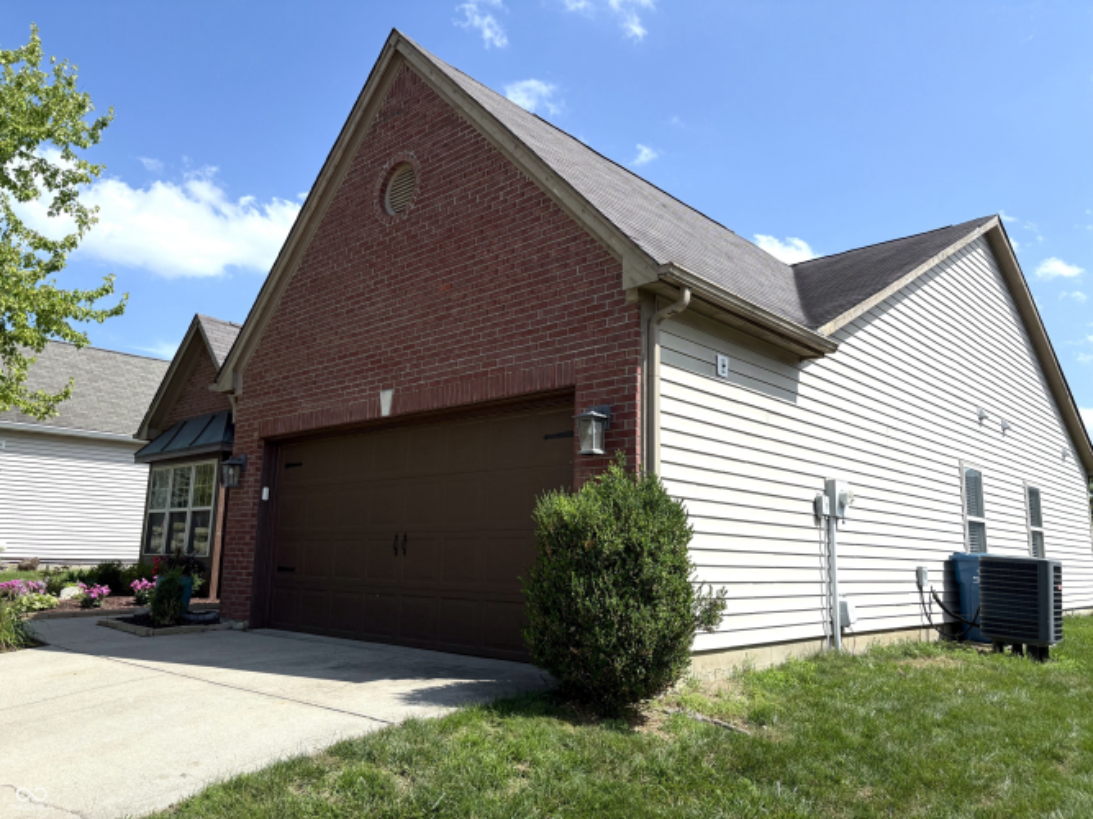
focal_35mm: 26
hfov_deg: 67.3
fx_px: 821
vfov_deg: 53.0
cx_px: 546
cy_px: 410
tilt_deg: +10.9
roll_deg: -1.2
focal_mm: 5.96
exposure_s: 1/3448
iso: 50
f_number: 1.6
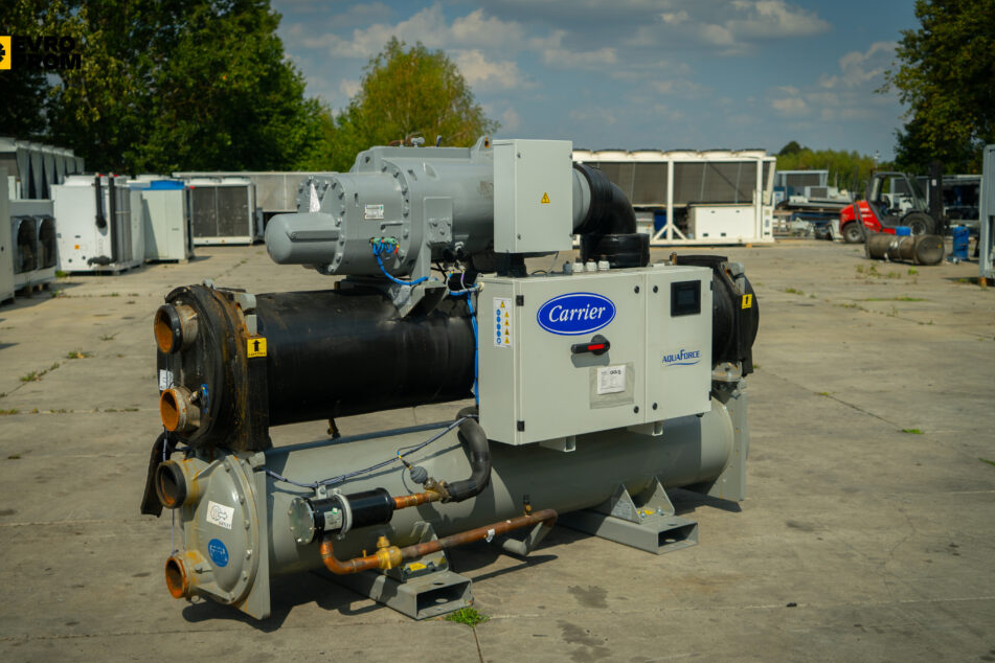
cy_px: 356
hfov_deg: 46.4
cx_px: 476
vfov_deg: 31.9
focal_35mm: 42
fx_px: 1161
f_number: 4
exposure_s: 1/400
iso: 100
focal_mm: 39
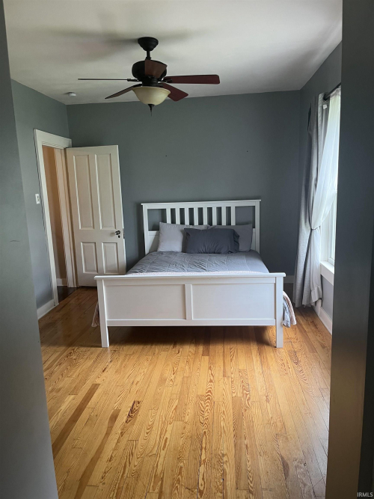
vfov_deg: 67.3
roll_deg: +2.4
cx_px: 187
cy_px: 250
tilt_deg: -10.2
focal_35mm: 26
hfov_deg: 53.0
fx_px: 375
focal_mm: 5.1
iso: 80
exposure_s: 1/60
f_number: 1.6
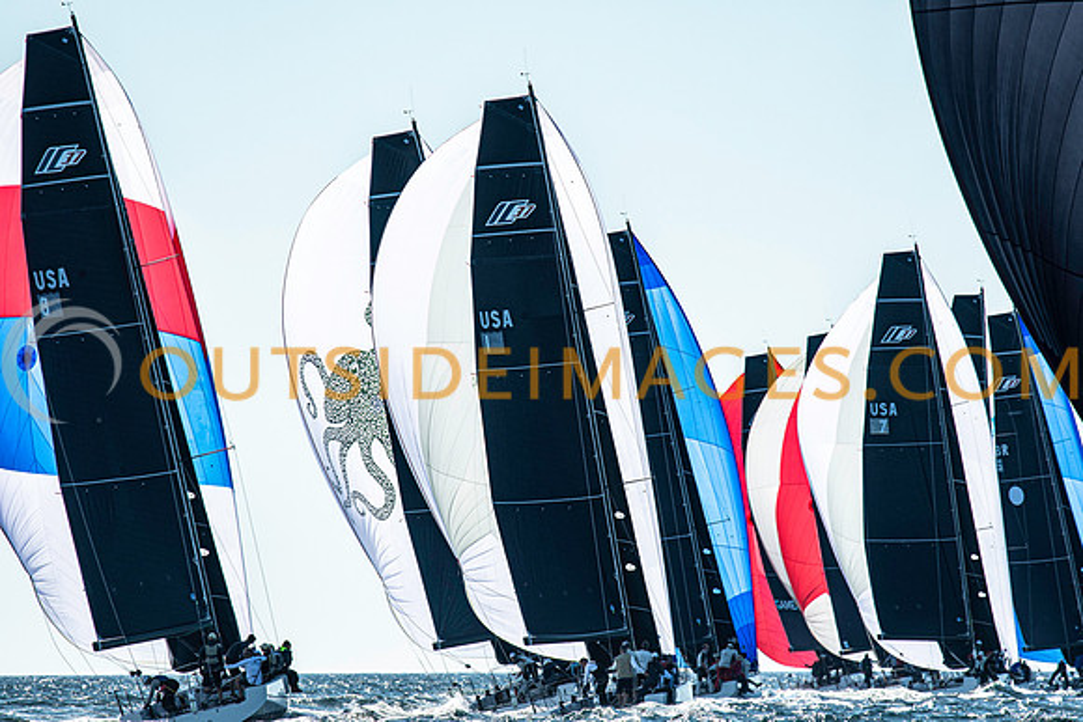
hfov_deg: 4.5
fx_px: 13690
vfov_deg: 3.0
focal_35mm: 455
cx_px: 542
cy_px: 361
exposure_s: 1/2500
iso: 320
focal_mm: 300
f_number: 5
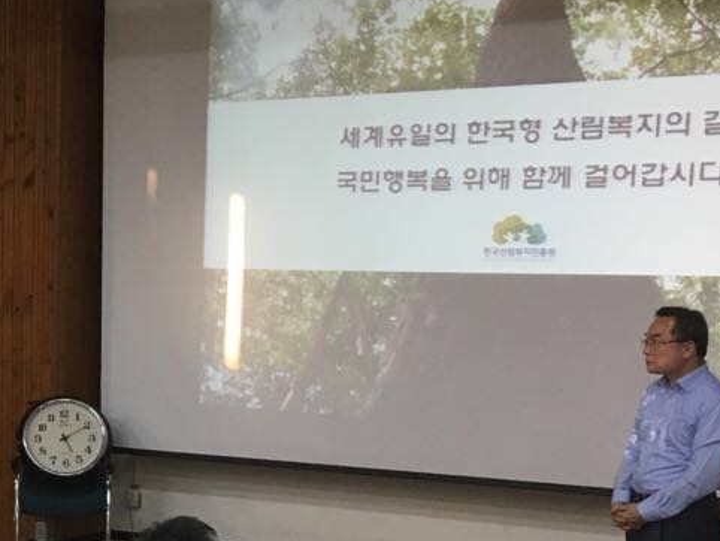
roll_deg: -0.7
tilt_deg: -5.8
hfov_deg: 24.1
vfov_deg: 18.9
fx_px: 1602
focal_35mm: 77
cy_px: 448
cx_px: -10
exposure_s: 1/30
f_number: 2.2
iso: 80
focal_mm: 4.15
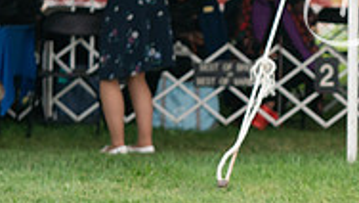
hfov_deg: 7.7
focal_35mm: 274
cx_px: 537
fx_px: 2610
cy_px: 75
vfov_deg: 4.4
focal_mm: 85
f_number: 3.2
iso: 500
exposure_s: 1/1000
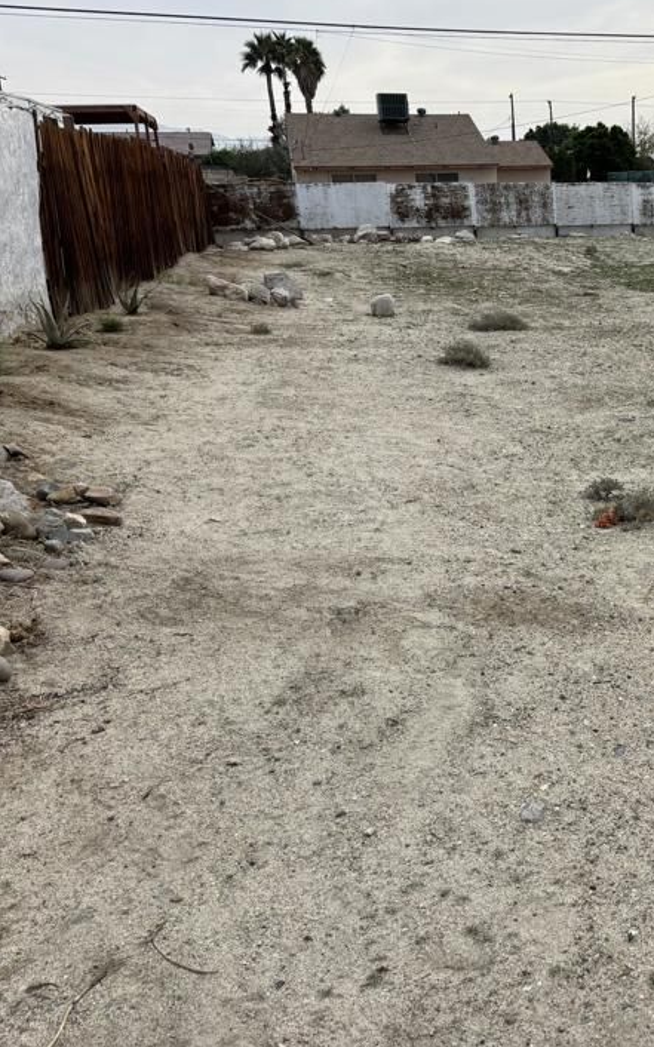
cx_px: 734
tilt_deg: -16.1
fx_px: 1141
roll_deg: +0.7
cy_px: 503
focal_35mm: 40
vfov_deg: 49.3
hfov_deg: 28.7
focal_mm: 5.96
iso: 50
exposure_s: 1/2105
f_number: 1.6
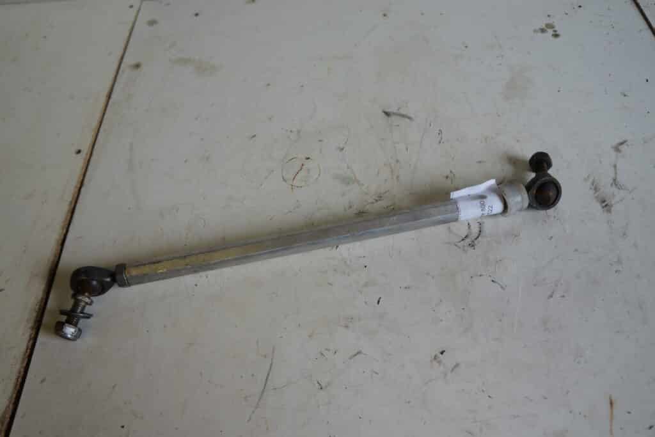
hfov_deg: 67.4
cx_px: 328
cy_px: 218
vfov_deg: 47.9
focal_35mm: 27
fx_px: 491
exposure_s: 1/60
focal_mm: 18
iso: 160
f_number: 4
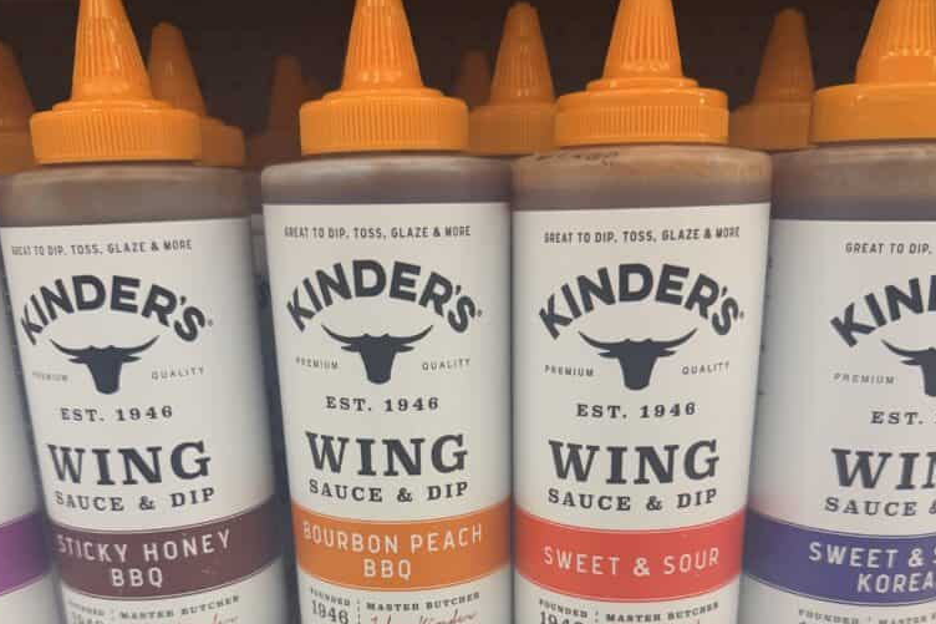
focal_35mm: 34
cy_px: 534
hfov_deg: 55.8
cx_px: 461
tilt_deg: -20.1
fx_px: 884
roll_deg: +1.2
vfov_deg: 36.9
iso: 100
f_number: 1.78
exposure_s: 1/65
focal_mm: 6.76
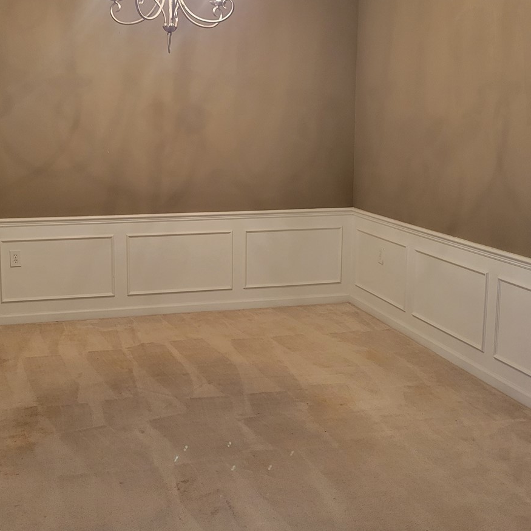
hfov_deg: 39.8
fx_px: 729
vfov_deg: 39.8
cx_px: 201
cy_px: 211
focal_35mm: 42
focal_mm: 5.4
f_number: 1.8
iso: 320
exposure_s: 1/40
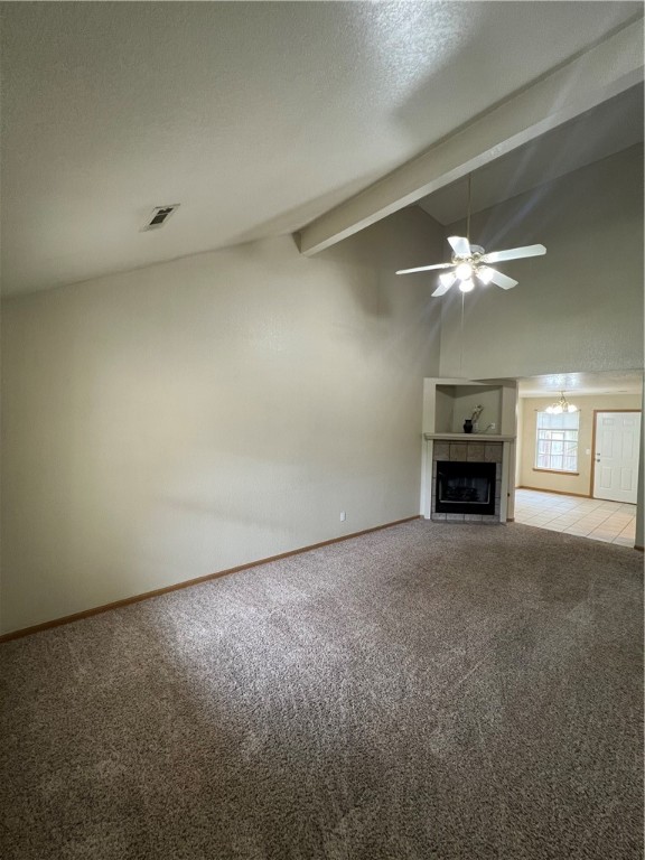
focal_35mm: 13
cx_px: 322
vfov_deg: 106.2
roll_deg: -0.8
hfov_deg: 89.9
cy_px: 430
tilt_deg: -0.2
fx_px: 323
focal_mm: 1.57
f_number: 1.8
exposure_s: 1/60
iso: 160
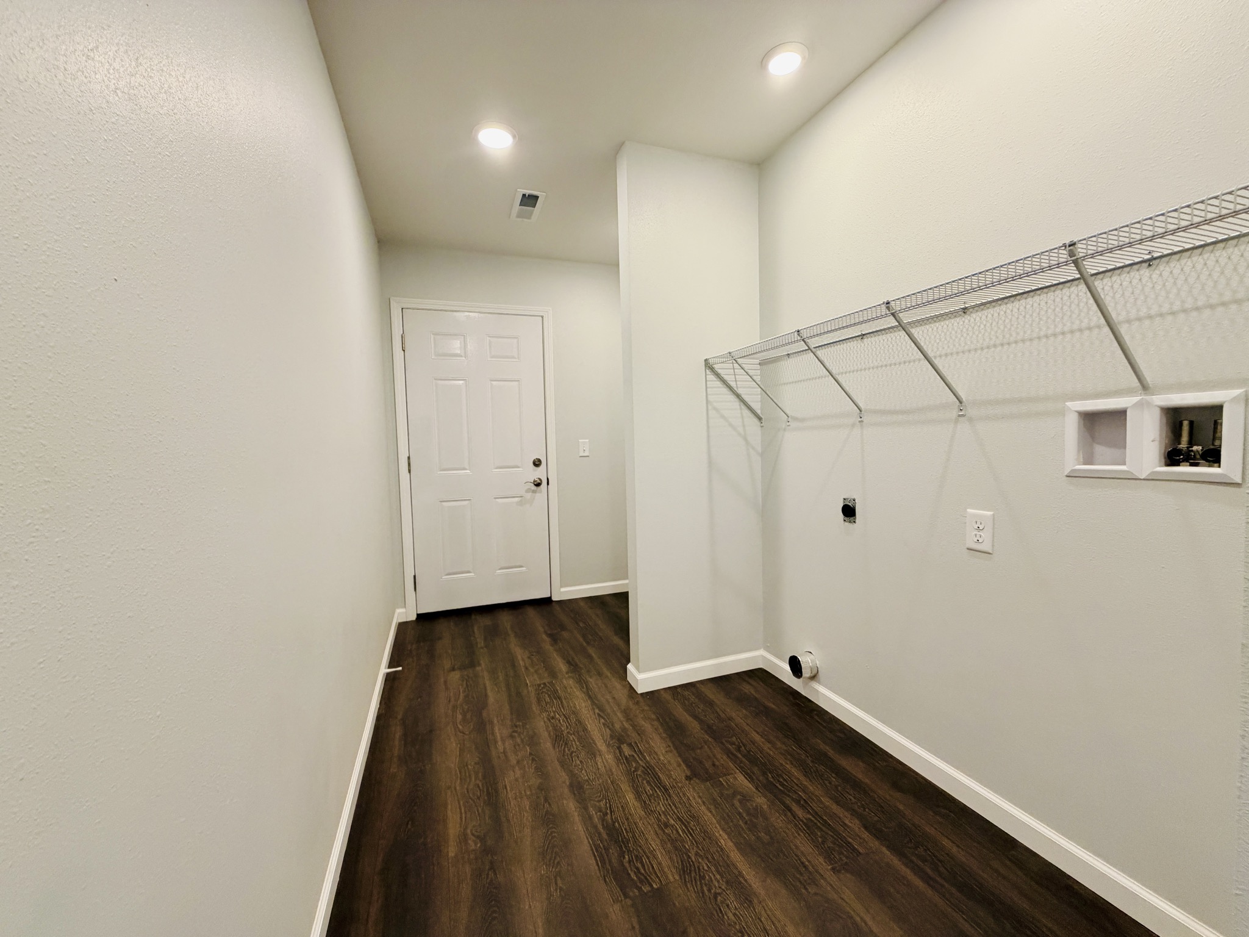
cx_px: 624
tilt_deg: -3.2
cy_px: 468
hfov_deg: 102.1
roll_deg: +1.1
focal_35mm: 14
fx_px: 505
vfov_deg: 85.7
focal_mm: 2.22
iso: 320
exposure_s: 1/120
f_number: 2.2
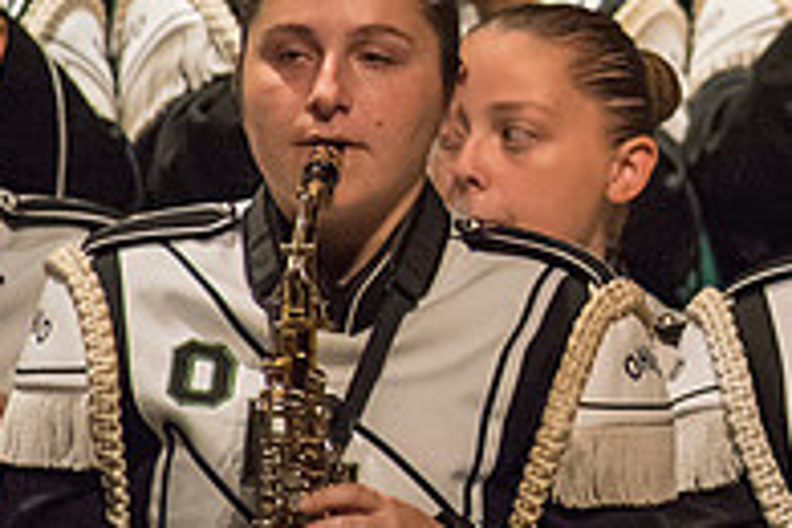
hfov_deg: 1.2
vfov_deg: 0.8
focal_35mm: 1784
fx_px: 39245
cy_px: 63
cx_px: 1162
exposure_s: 1/320
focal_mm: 600
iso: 4000
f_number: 5.6
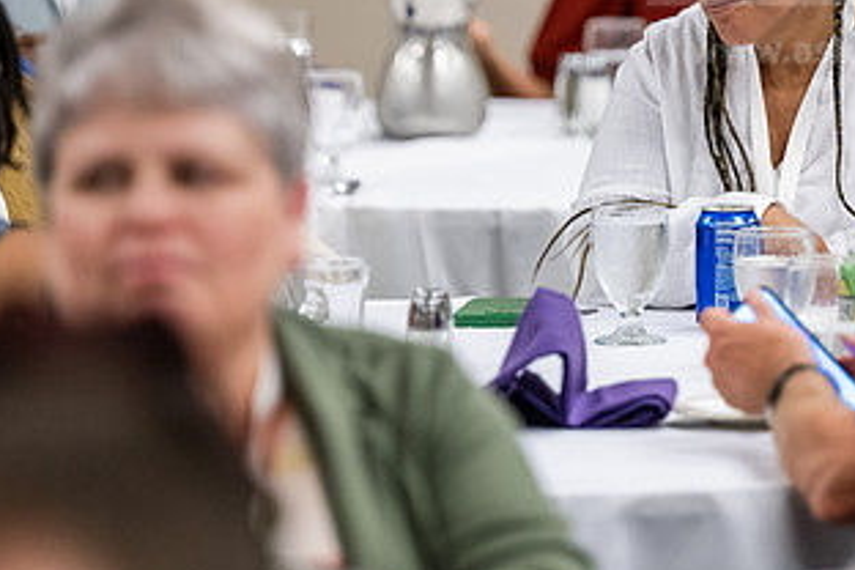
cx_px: 565
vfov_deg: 4.3
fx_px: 7504
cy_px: 108
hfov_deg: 6.5
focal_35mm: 316
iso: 1600
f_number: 2.8
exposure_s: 1/200
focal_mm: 170
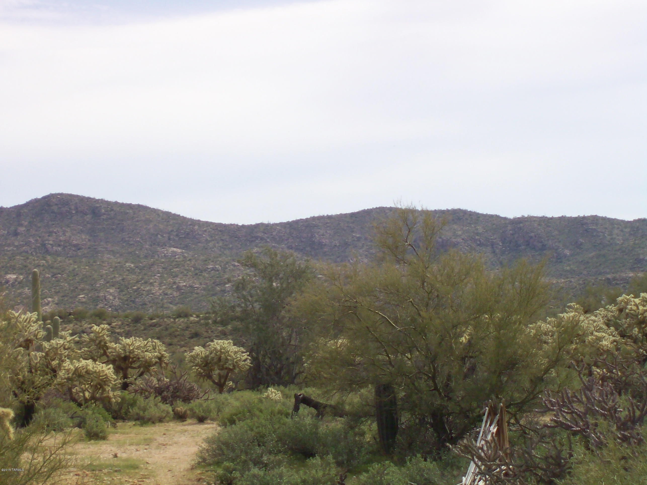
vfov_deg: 13.7
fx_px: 2018
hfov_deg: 18.2
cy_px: 242
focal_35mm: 108
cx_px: 324
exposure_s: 1/645
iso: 80
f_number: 4.8
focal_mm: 18
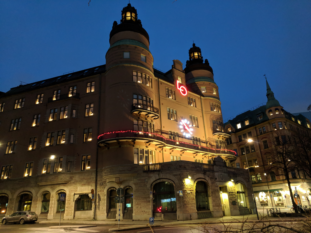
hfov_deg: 67.3
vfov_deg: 53.1
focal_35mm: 26
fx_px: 234
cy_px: 116
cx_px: 156
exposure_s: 1/14.3
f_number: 2
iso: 1278
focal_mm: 4.67
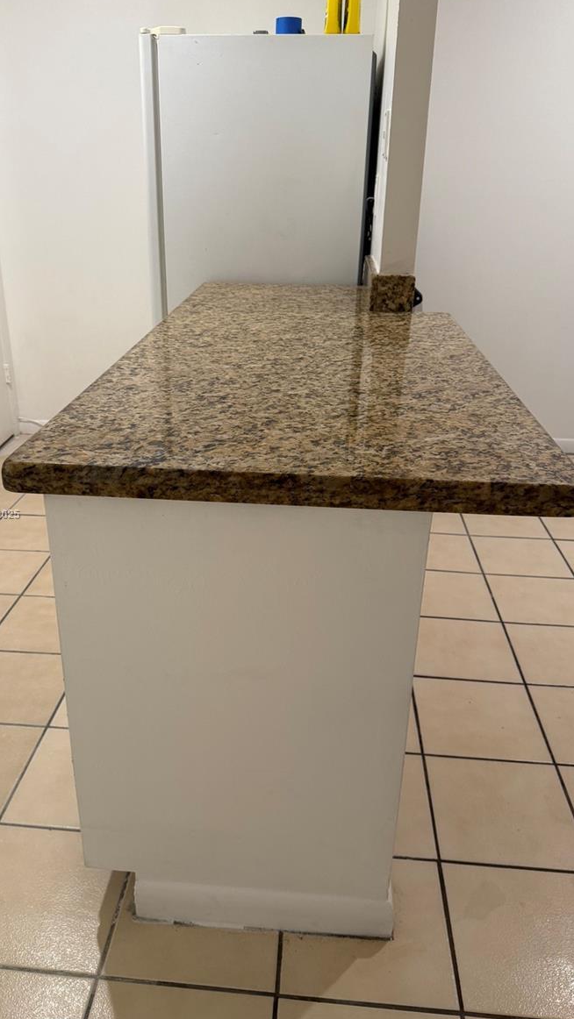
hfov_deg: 42.8
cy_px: 515
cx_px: 254
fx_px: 730
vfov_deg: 69.9
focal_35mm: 27
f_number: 1.78
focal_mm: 6.76
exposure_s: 1/60
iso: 160
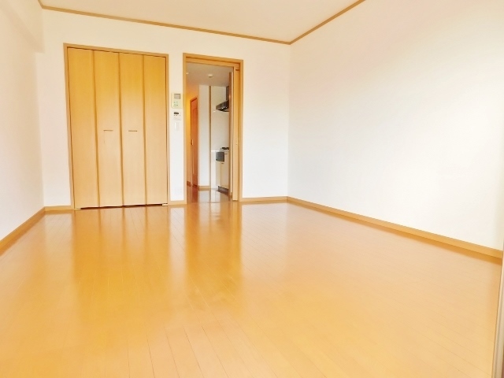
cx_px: 252
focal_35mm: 23
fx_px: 335
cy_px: 189
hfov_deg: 73.9
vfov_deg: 58.9
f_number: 3
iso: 160
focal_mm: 4
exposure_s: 1/30
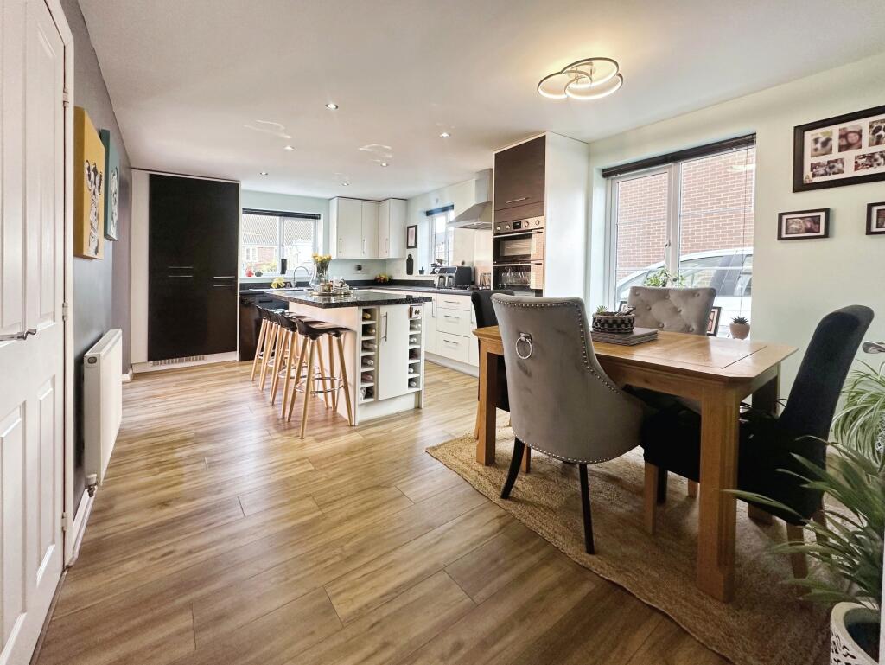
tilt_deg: -5.1
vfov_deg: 85.7
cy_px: 332
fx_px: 358
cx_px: 442
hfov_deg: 102.0
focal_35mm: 14
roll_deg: +0.7
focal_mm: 2.22
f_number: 2.2
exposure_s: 1/99
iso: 125
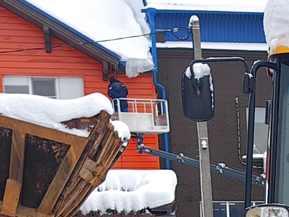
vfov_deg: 10.2
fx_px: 1136
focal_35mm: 136
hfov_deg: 13.9
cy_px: 410
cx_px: 386
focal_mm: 6.35
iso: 50
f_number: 2
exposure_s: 1/520
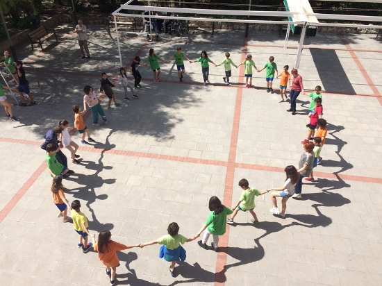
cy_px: 143
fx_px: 320
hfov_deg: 61.7
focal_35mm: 29
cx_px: 191
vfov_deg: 48.2
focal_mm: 4.15
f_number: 2.2
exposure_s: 1/2053
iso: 32
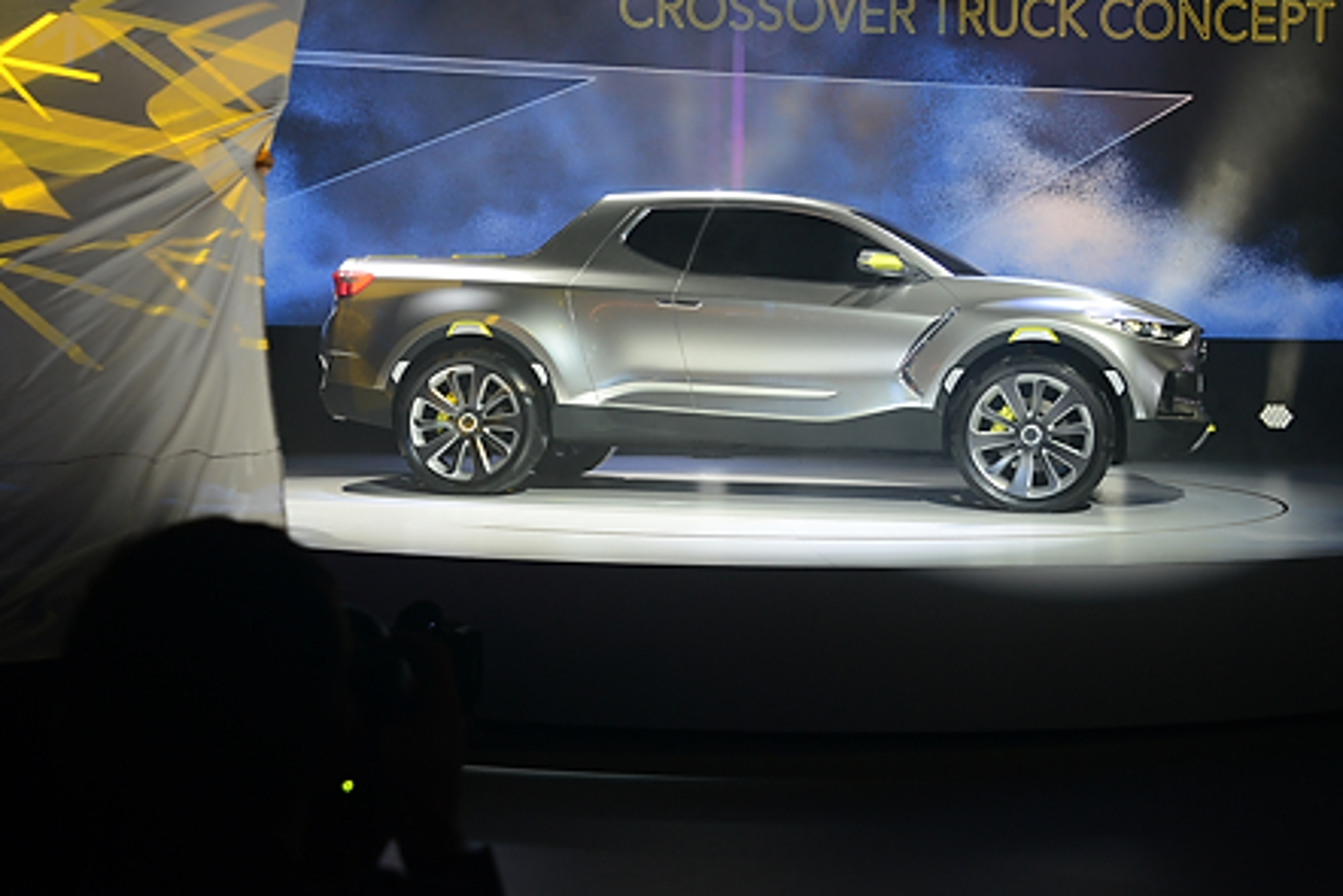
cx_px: 678
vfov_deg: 23.7
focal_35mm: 57
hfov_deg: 35.0
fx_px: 2127
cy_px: 319
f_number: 5.6
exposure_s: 1/80
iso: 800
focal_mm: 42
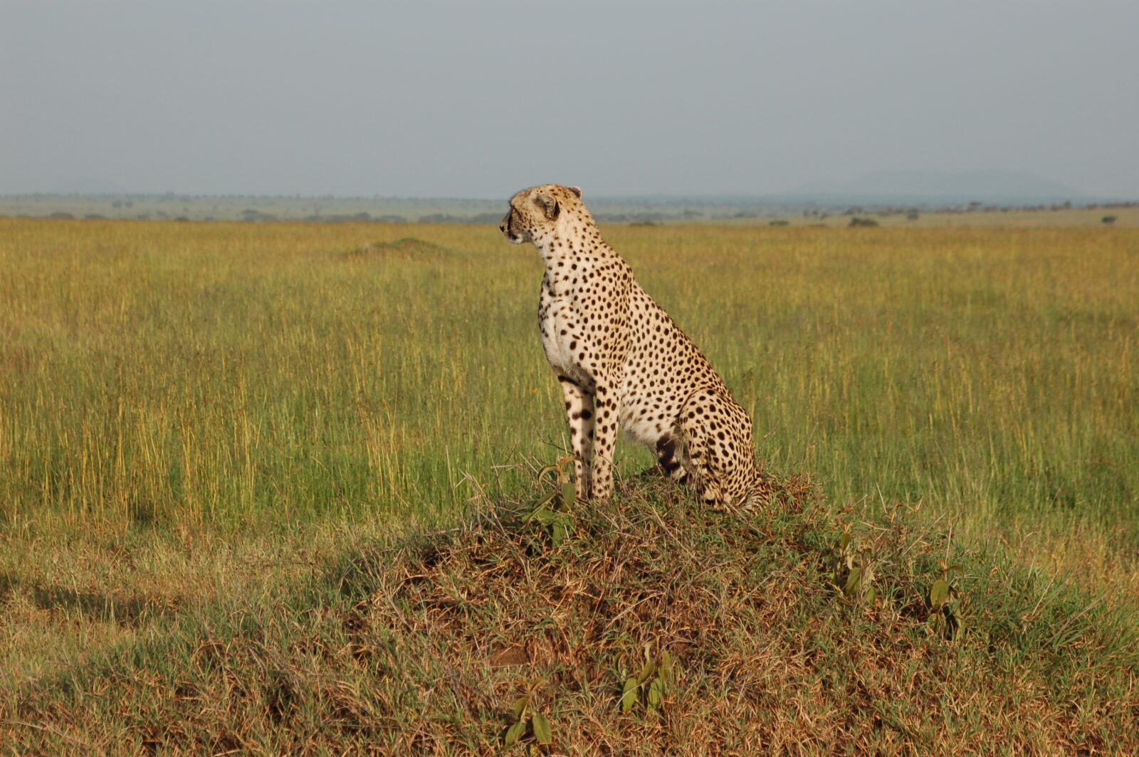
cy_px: 378
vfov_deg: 13.0
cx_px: 570
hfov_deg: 19.5
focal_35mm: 105
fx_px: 3319
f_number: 6.3
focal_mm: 70
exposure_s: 1/640
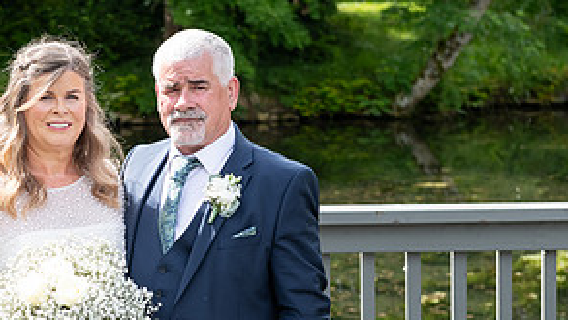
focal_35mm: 145
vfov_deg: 8.4
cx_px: 140
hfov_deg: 14.8
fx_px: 2184
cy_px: 276
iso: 160
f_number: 5.6
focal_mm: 70
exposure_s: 1/250
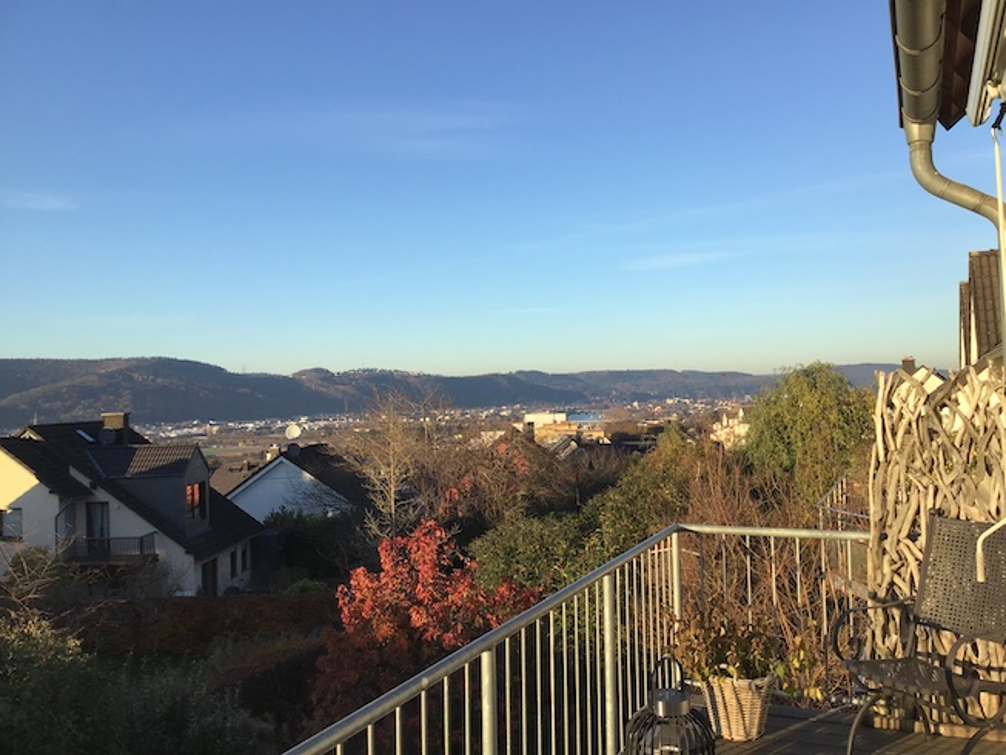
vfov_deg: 45.5
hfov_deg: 58.3
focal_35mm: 31
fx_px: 901
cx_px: 503
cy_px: 378
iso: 25
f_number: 2.4
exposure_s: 1/662
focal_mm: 3.3
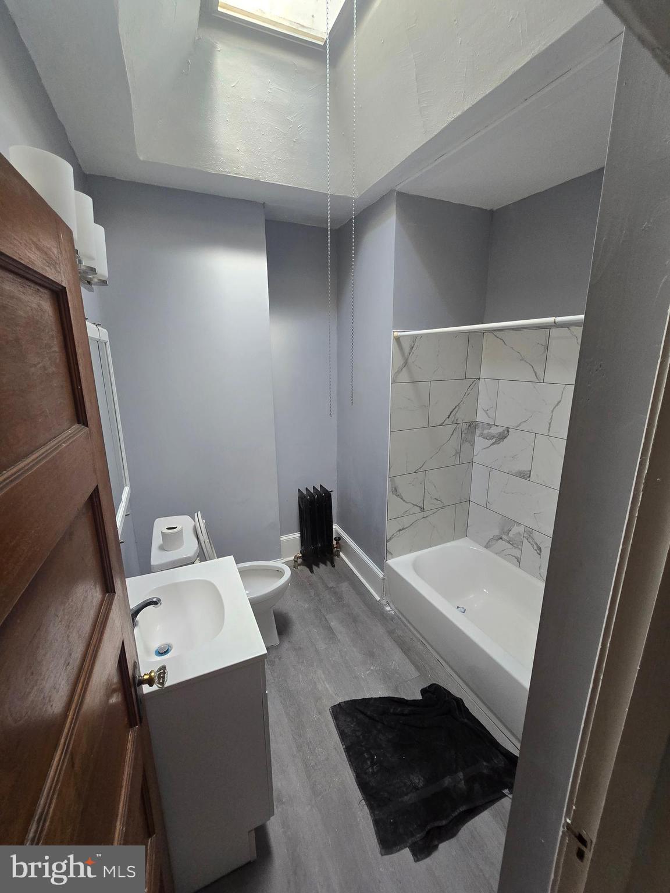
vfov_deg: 106.2
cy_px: 446
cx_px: 335
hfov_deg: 89.9
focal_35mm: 13
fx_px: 335
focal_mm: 2.2
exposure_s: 1/60
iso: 200
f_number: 2.2
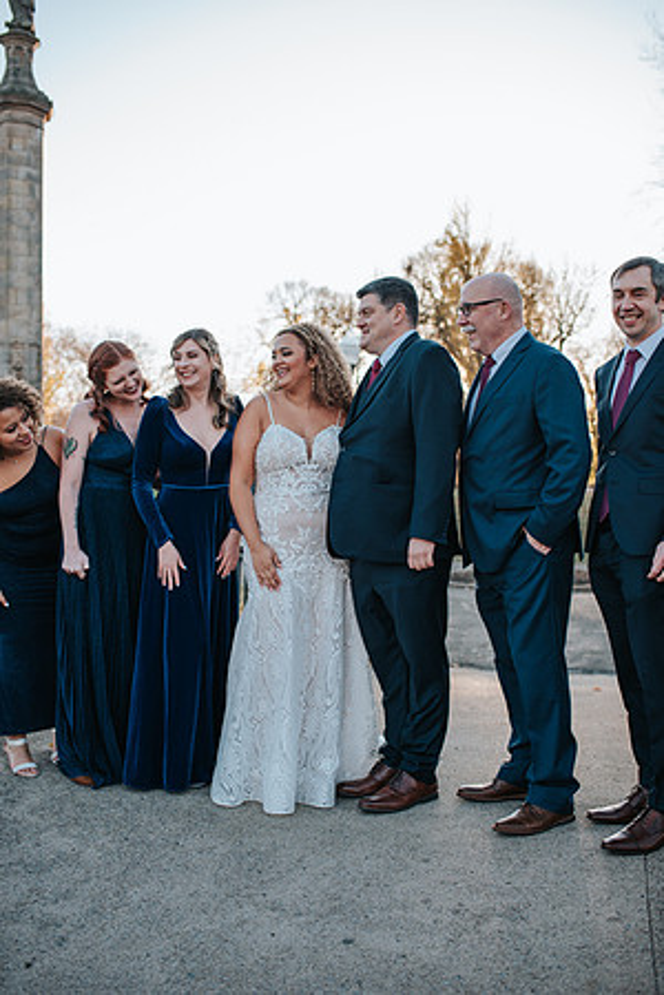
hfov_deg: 37.9
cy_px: 498
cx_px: 332
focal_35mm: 35
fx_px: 968
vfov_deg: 54.4
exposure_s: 1/400
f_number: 2.8
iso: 140
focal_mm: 35
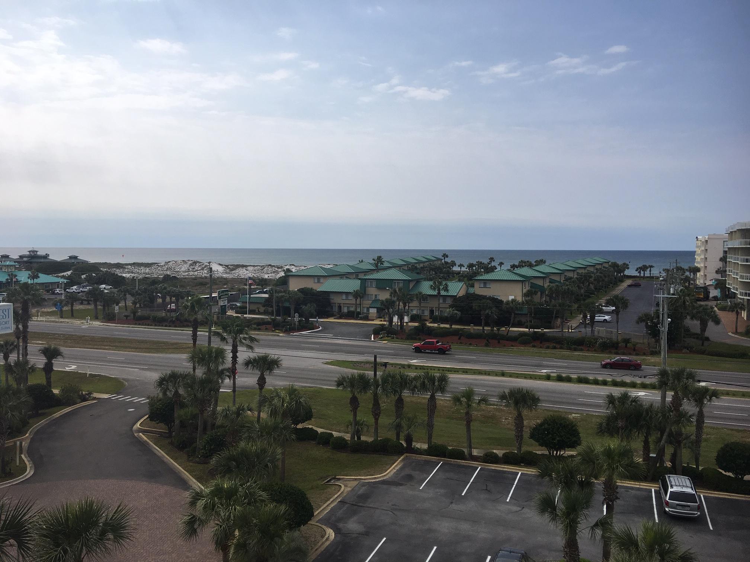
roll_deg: -0.3
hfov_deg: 61.7
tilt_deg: -2.2
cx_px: 375
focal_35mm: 29
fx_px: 628
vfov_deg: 48.2
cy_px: 281
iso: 25
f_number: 2.2
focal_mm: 4.15
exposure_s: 1/2849
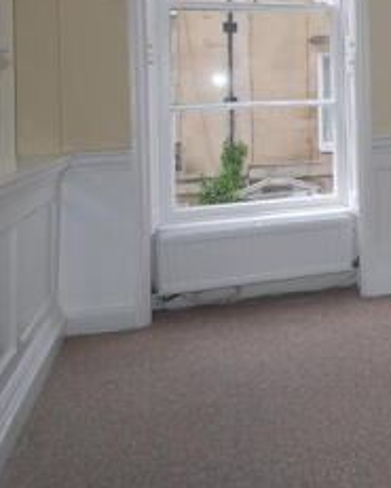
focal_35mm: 48
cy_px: 74
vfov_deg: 36.9
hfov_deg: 25.7
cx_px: 541
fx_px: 694
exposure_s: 1/250
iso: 320
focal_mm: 12
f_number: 8
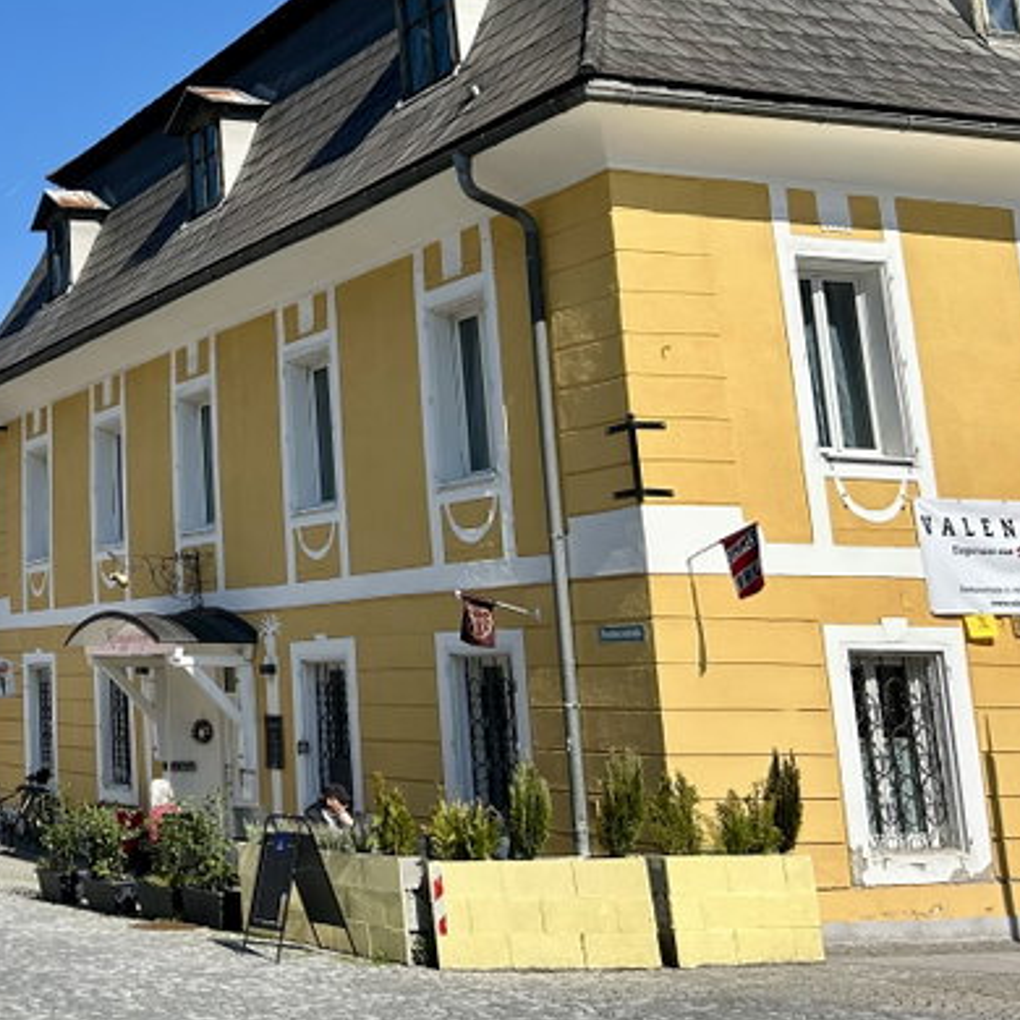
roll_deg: -0.2
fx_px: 1767
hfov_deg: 29.1
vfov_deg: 31.7
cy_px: 263
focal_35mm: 53
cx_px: -105
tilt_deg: +12.6
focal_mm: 5.7
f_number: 1.5
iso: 50
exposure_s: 1/4630
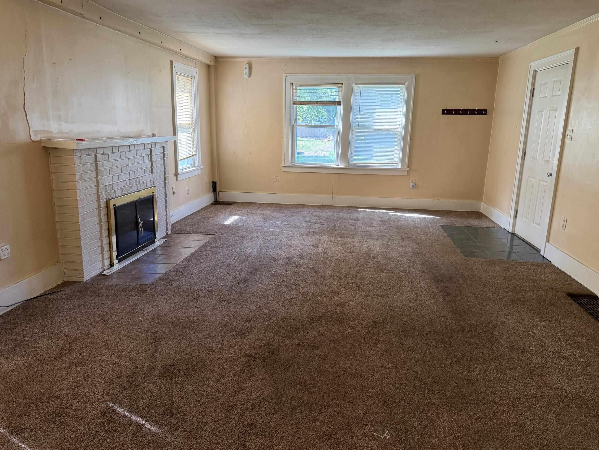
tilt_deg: -14.0
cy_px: 223
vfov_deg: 54.9
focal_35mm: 25
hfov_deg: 69.4
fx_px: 433
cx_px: 301
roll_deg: -1.3
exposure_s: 1/169
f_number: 1.78
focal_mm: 6.76
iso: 200
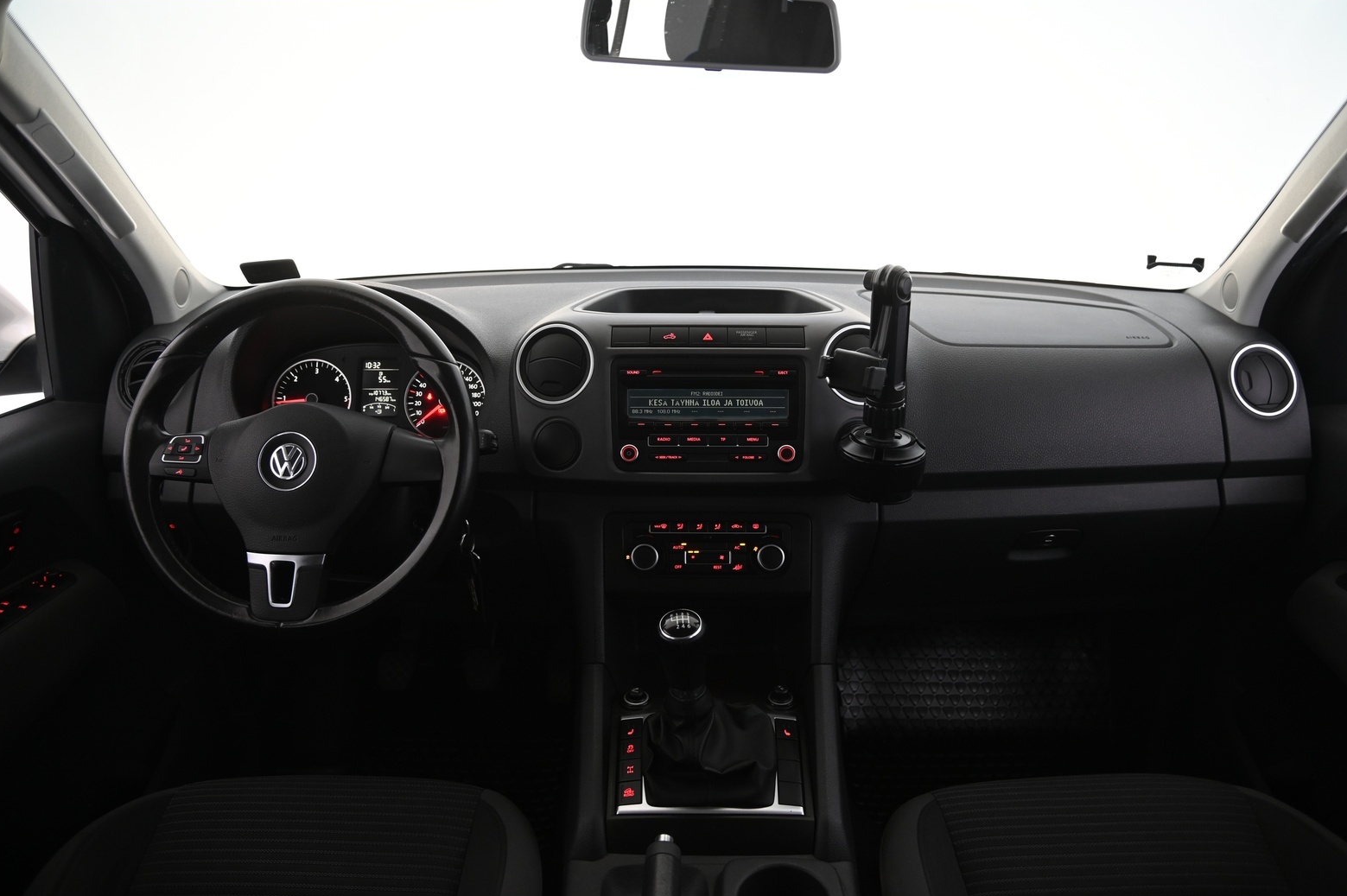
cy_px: 446
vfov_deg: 51.2
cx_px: 693
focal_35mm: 25
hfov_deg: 71.5
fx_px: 935
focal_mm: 24
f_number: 4
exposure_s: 1/15
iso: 1000
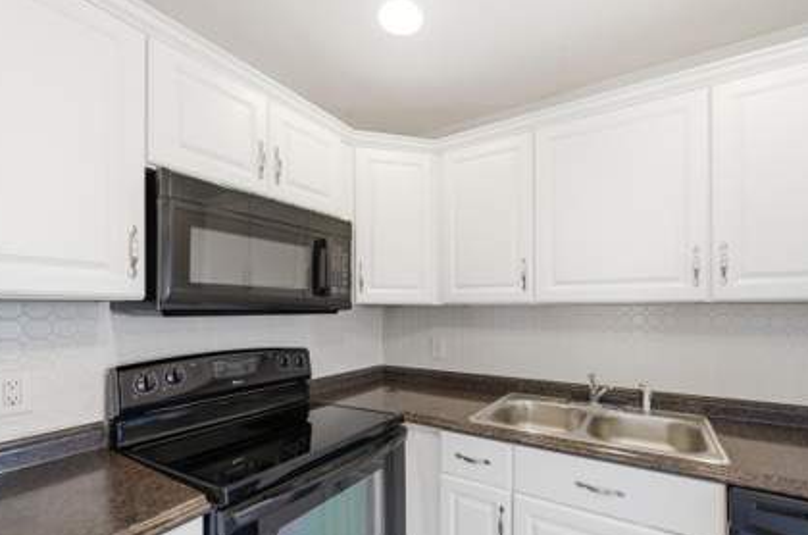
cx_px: 433
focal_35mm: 16
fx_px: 358
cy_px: 300
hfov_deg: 96.7
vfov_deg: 73.2
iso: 400
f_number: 8
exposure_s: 1/200
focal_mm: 14
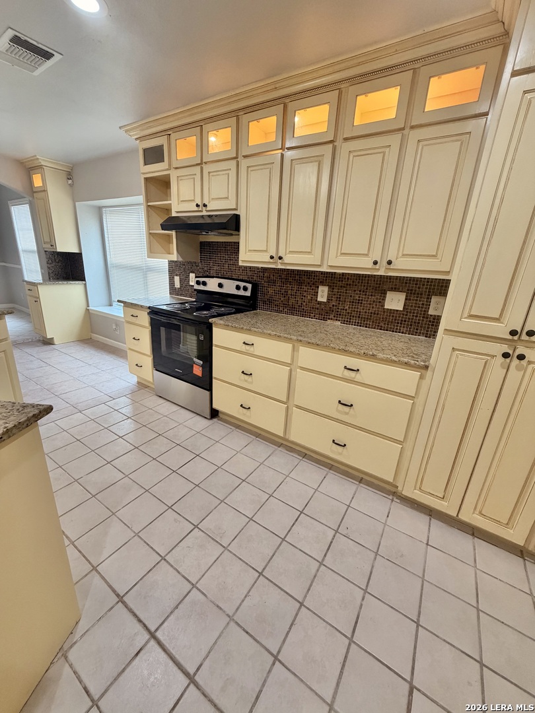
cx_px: 268
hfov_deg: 85.7
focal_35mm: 14
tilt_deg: -17.6
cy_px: 356
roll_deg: -3.5
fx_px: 288
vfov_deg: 102.1
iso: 250
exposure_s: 1/120
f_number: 2.2
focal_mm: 2.22
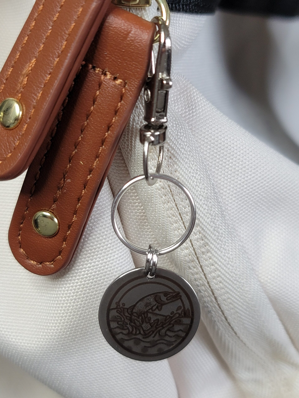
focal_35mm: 25
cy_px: 199
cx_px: 150
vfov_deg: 69.4
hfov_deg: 54.9
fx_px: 288
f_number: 1.8
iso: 100
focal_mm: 7
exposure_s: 1/120
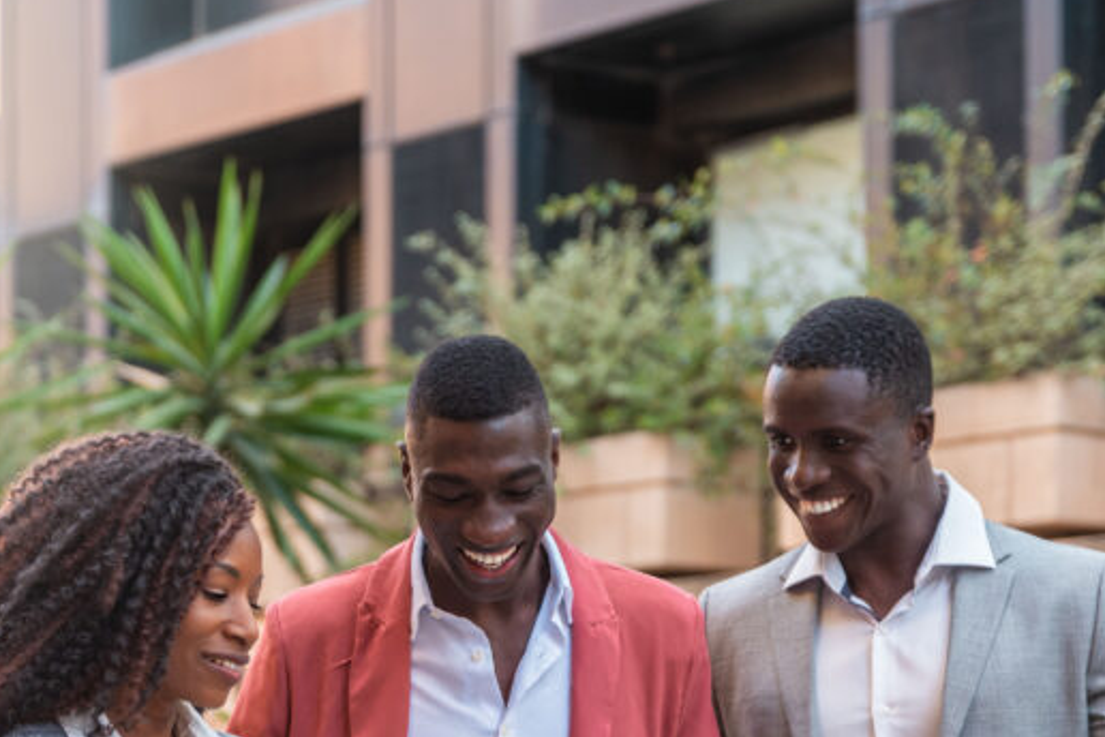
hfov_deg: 14.7
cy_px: 617
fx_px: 4266
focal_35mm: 139
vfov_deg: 9.8
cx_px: 437
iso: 400
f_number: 2.8
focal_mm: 70
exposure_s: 1/200
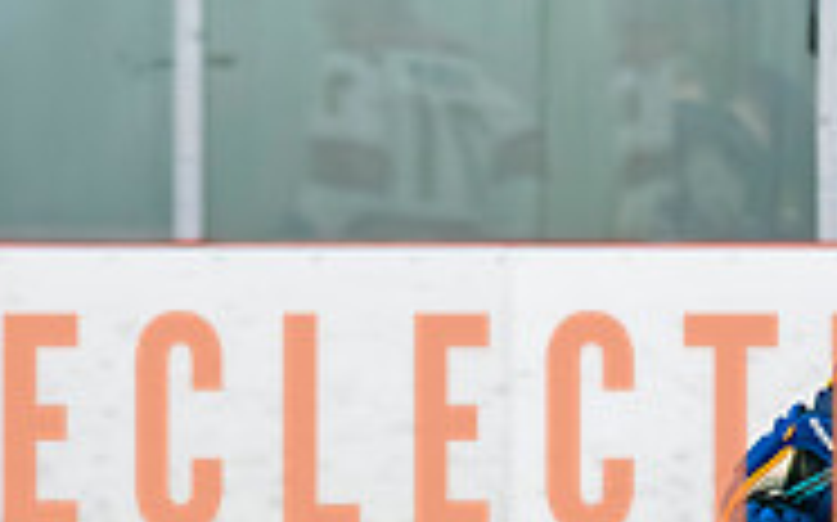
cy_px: 488
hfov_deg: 3.5
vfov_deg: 2.2
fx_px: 13747
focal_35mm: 603
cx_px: 992
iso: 2000
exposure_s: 1/640
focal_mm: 140
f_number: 2.8
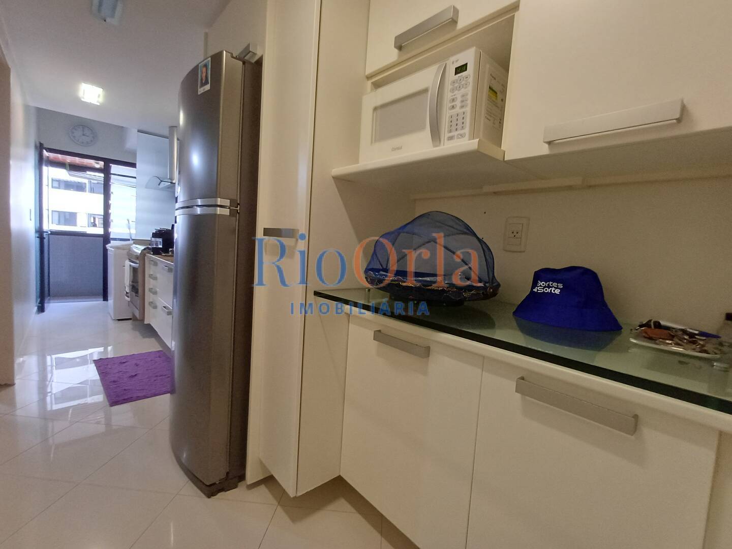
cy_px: 274
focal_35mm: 16
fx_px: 338
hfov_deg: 94.5
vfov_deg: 78.1
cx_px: 366
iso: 160
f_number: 2.2
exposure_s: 1/33.3
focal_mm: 1.64
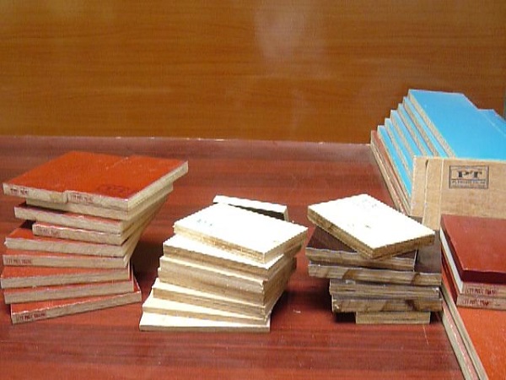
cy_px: 190
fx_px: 687
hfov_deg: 40.4
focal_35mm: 47
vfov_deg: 30.9
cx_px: 253
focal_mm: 8.2
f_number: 4
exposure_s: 1/40
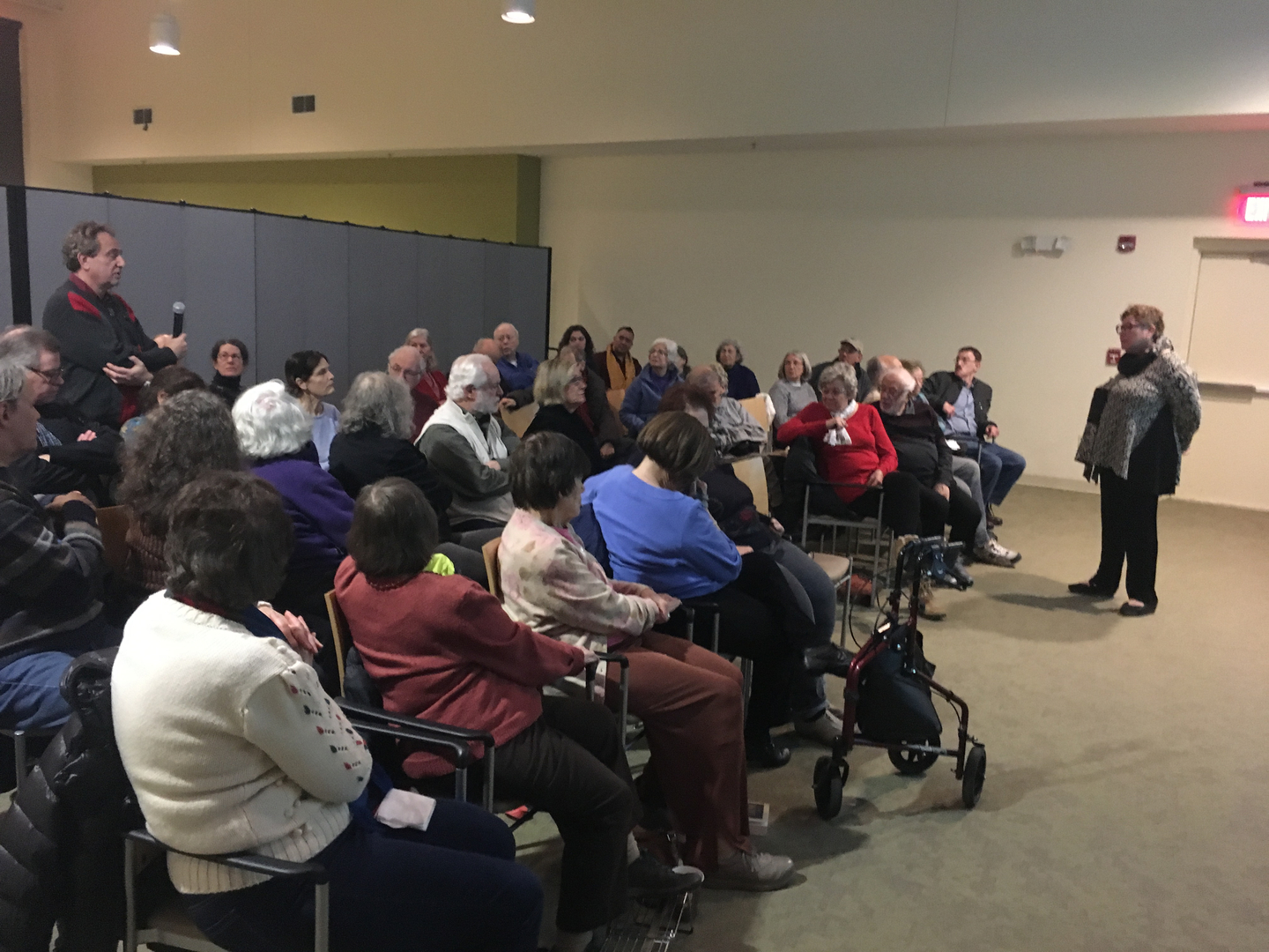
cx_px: 634
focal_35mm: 29
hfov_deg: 61.7
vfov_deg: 48.2
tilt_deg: -9.9
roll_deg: -1.9
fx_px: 1063
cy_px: 476
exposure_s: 1/15
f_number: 2.2
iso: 500
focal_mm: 4.15
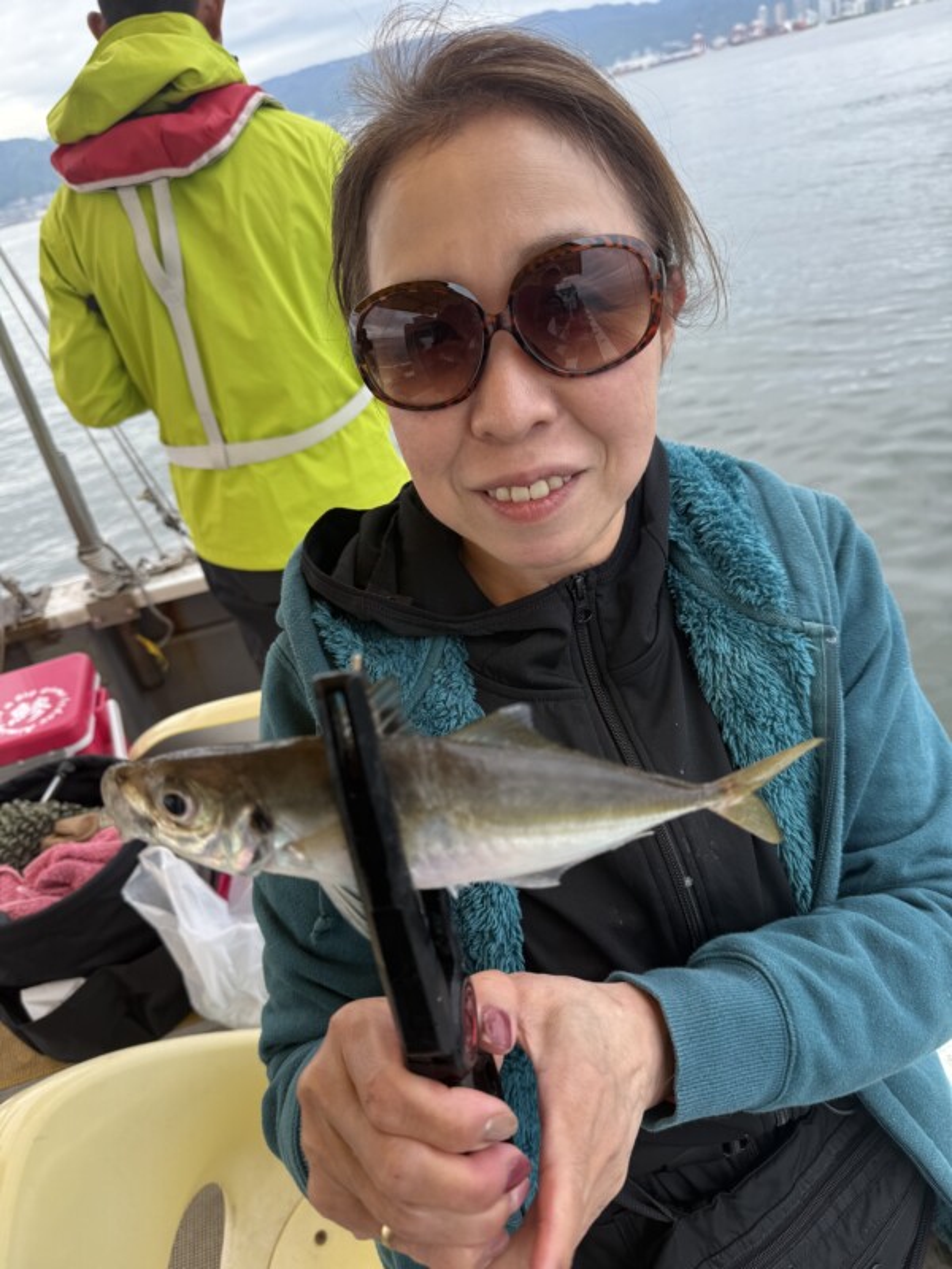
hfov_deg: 56.8
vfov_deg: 71.6
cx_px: 476
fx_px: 880
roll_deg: +12.5
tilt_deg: -29.0
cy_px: 634
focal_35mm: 24
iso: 80
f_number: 1.78
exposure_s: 1/831
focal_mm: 6.76
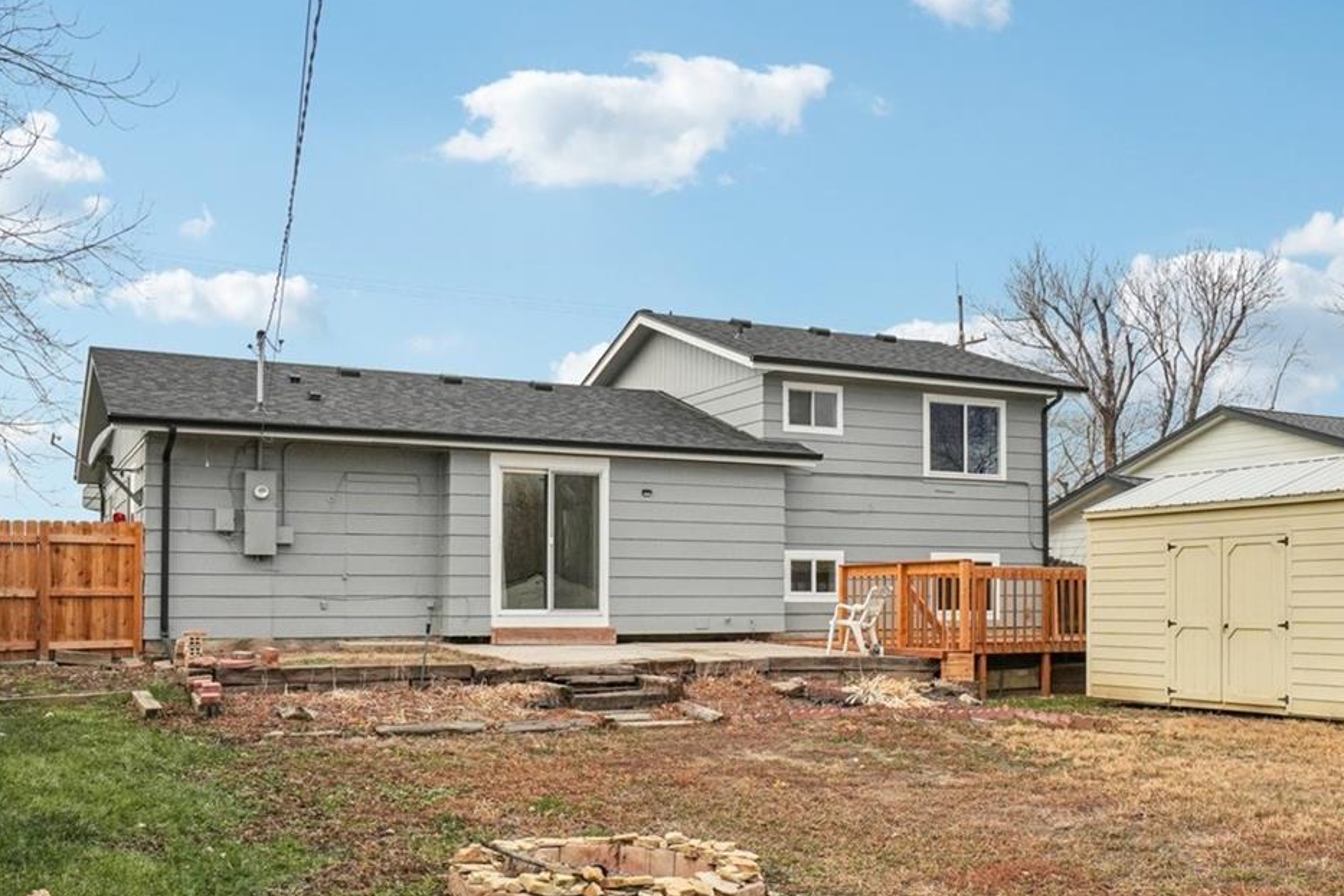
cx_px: 756
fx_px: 1344
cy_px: 520
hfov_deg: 53.0
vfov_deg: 36.8
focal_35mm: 36
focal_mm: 14
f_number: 8
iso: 400
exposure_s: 1/800
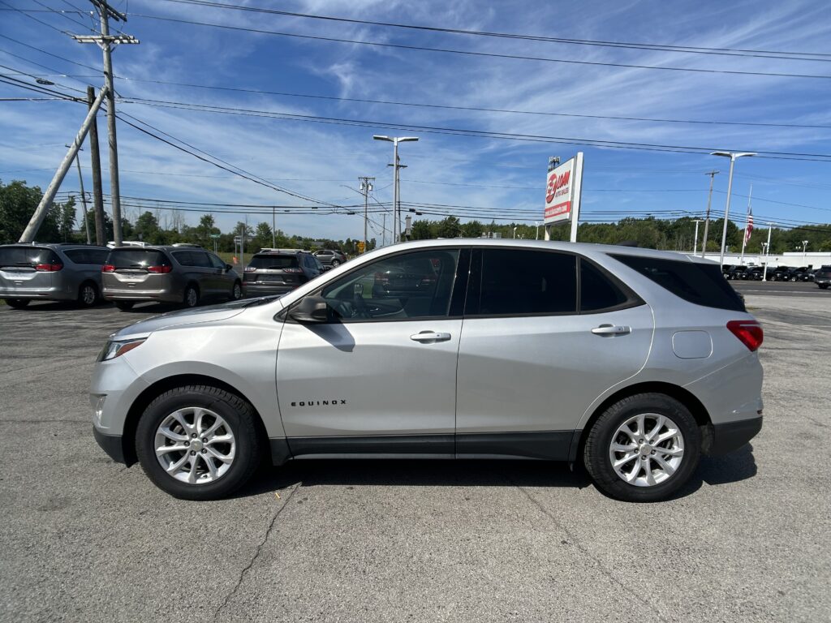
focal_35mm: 26
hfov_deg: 67.3
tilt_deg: -7.7
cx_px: 416
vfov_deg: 53.1
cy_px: 312
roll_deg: -1.6
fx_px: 624
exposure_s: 1/5882
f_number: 1.5
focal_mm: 5.7
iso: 50
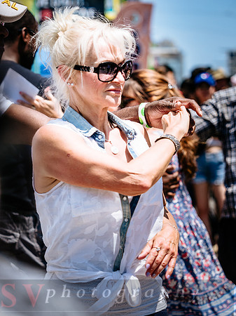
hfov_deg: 9.9
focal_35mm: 150
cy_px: 158
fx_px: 1365
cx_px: 118
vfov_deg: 13.2
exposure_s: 1/3200
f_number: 2.8
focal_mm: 75
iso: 200
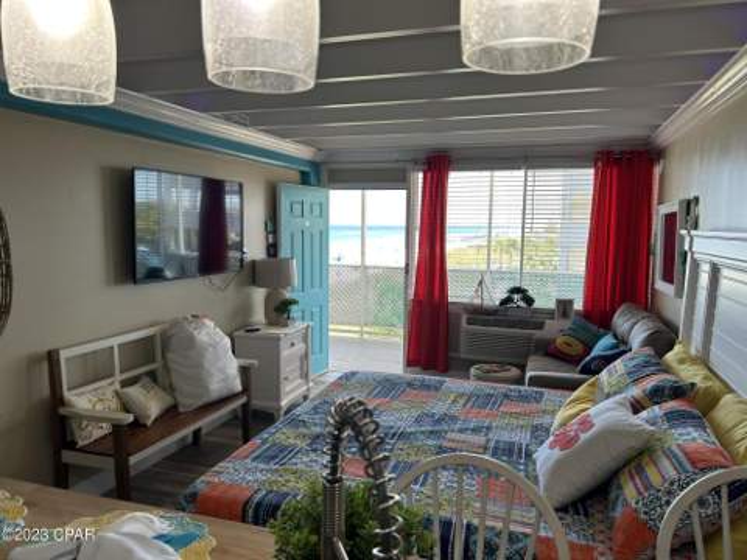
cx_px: 374
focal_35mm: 26
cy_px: 280
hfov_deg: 67.3
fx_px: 561
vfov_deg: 53.1
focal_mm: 5.7
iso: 40
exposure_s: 1/216
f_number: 1.5
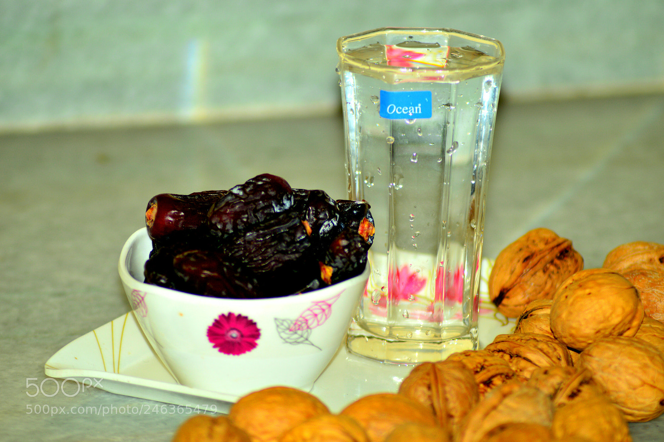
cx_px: 332
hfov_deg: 10.2
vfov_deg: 6.8
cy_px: 221
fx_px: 3732
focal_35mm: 202
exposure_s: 1/200
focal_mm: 135
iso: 100
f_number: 4.2
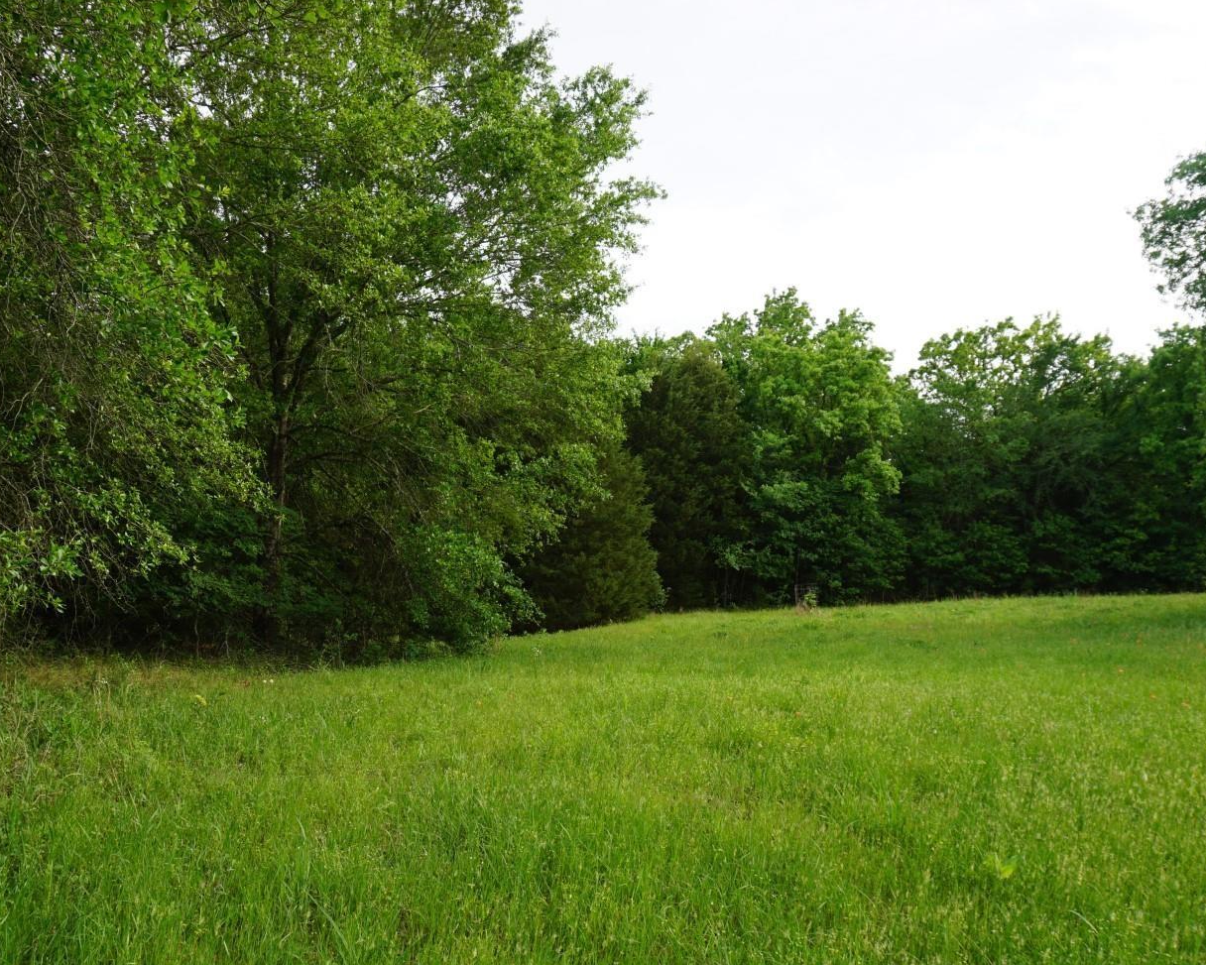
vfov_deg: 48.5
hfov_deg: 58.0
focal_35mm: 30
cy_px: 518
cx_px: 445
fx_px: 1071
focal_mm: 16
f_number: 7.1
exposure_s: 1/80
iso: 100
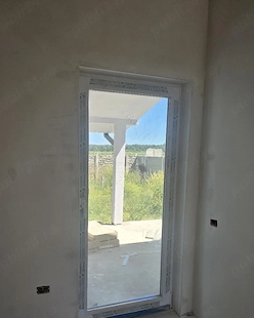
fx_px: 273
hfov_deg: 50.0
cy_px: 183
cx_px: 124
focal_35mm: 29
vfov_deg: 60.2
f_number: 1.8
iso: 25
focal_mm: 5.4
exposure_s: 1/141
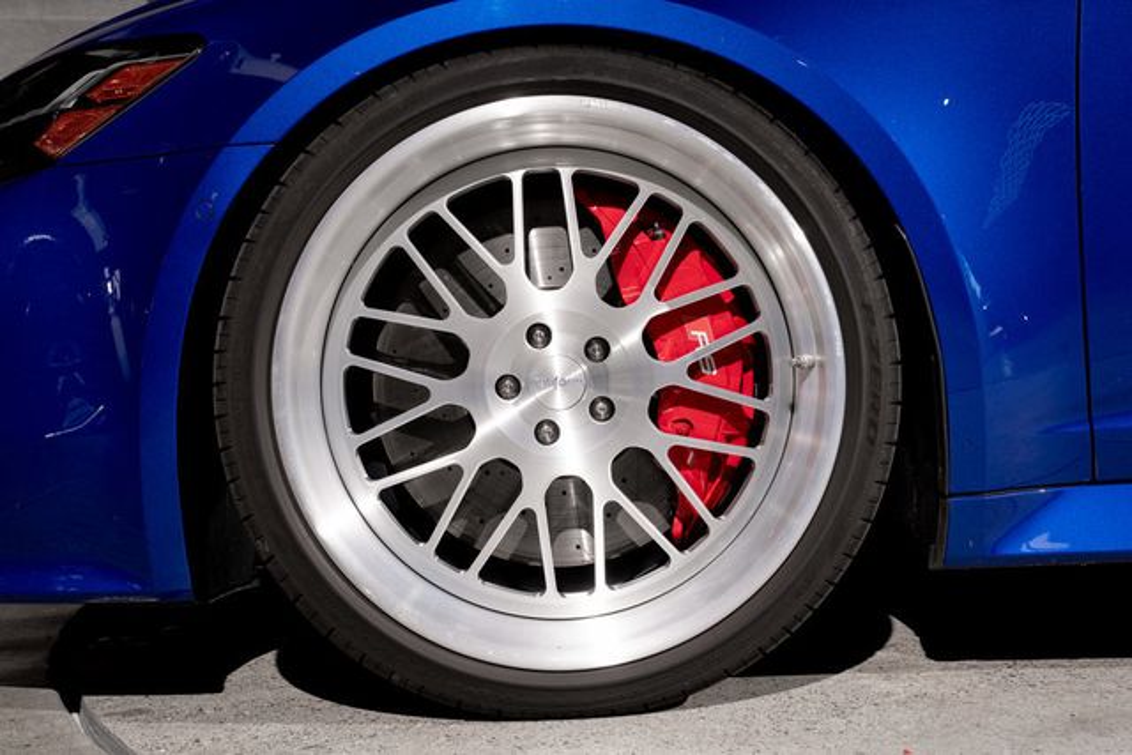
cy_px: 378
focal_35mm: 52
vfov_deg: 26.0
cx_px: 566
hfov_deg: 38.2
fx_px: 1635
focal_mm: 52
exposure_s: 1/160
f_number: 8
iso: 250
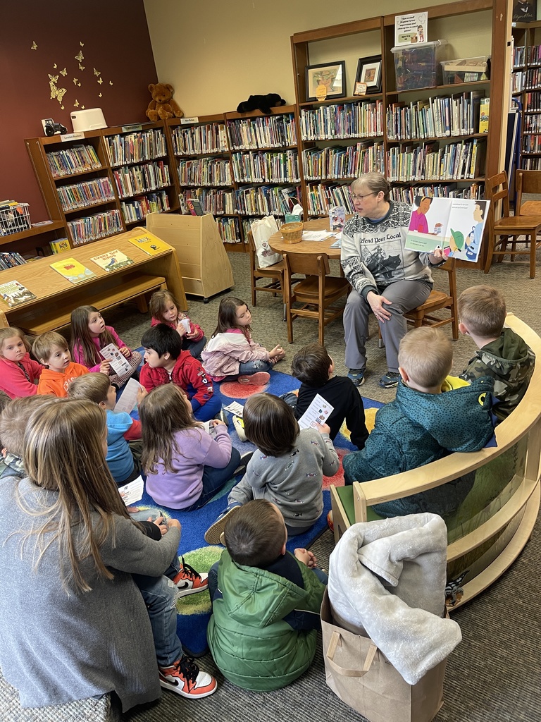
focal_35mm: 25
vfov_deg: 69.4
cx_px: 270
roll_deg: +8.4
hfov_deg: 54.9
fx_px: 521
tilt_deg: -25.4
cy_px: 361
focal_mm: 5.1
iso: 125
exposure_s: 1/60
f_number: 1.6
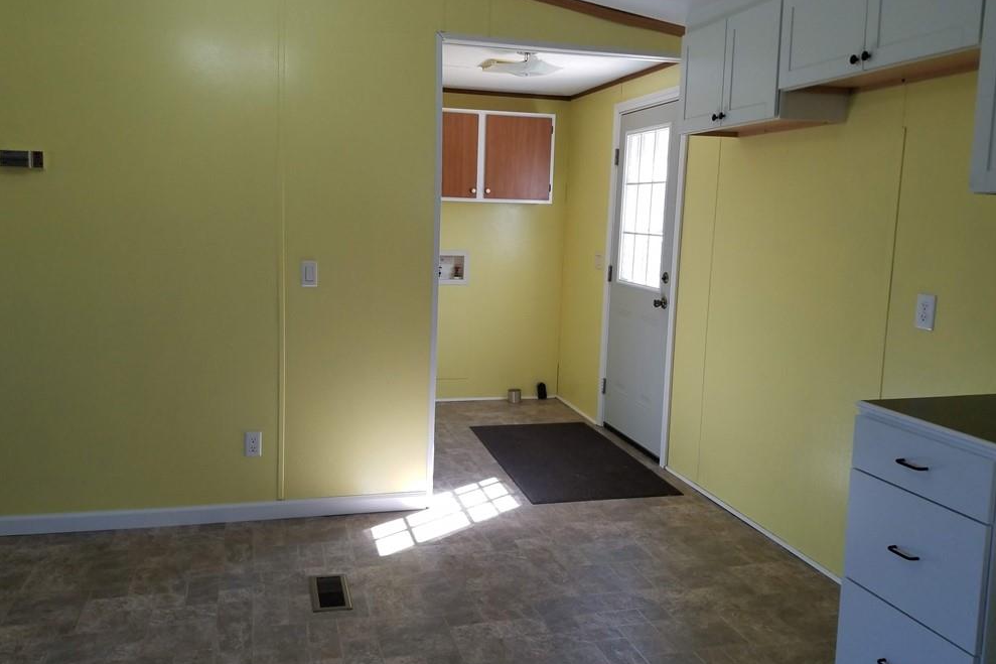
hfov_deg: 65.5
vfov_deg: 46.4
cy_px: 319
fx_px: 774
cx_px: 499
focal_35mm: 28
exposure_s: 1/120
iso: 80
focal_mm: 4.25
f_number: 1.7
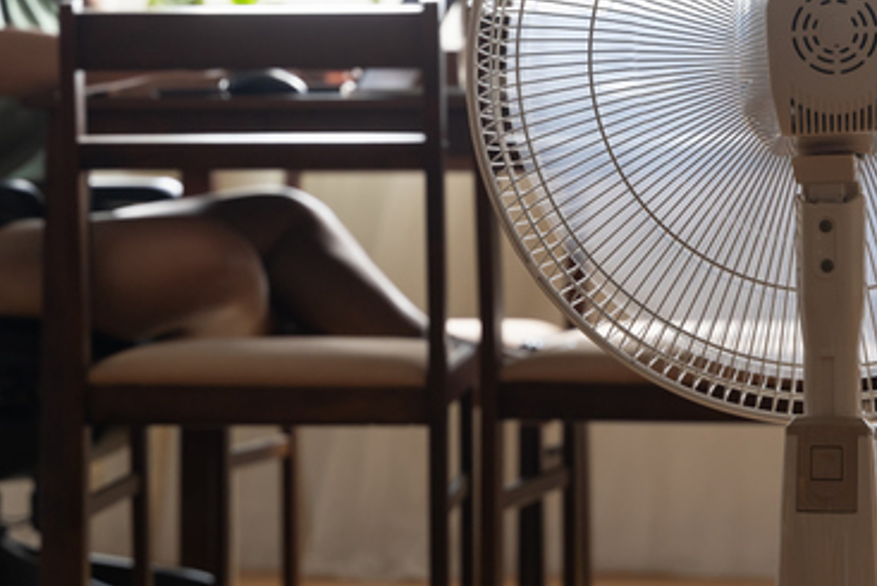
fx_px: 3607
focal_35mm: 148
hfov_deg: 13.9
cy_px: 164
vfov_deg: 9.3
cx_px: 476
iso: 400
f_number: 4.5
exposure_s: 1/60
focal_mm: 75
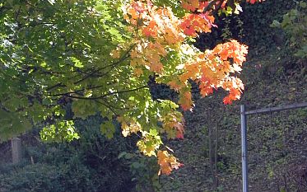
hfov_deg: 4.4
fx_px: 4007
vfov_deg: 2.7
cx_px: 154
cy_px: -12
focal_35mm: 479
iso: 160
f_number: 5.6
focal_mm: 59.9
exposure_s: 1/272
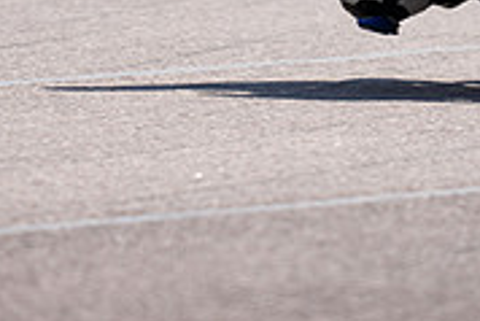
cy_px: -177
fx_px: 17427
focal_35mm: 1306
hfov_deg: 1.6
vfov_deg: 1.1
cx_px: 386
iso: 50
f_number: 4
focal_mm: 400
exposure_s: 1/500
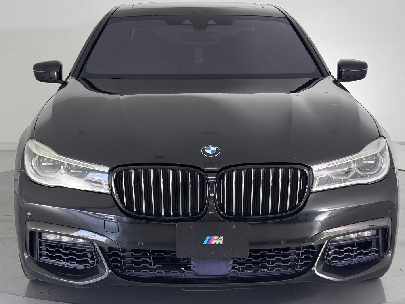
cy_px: 153
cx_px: 206
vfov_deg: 29.7
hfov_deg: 38.9
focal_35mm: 49
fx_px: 573
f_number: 1.78
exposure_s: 1/251
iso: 64
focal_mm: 6.76
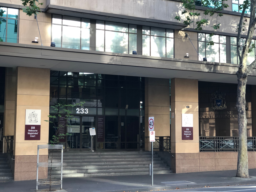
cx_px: 128
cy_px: 96
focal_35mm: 57
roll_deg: -0.4
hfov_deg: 33.8
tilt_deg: +3.0
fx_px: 422
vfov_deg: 25.7
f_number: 2.8
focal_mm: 6.6
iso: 80
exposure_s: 1/120
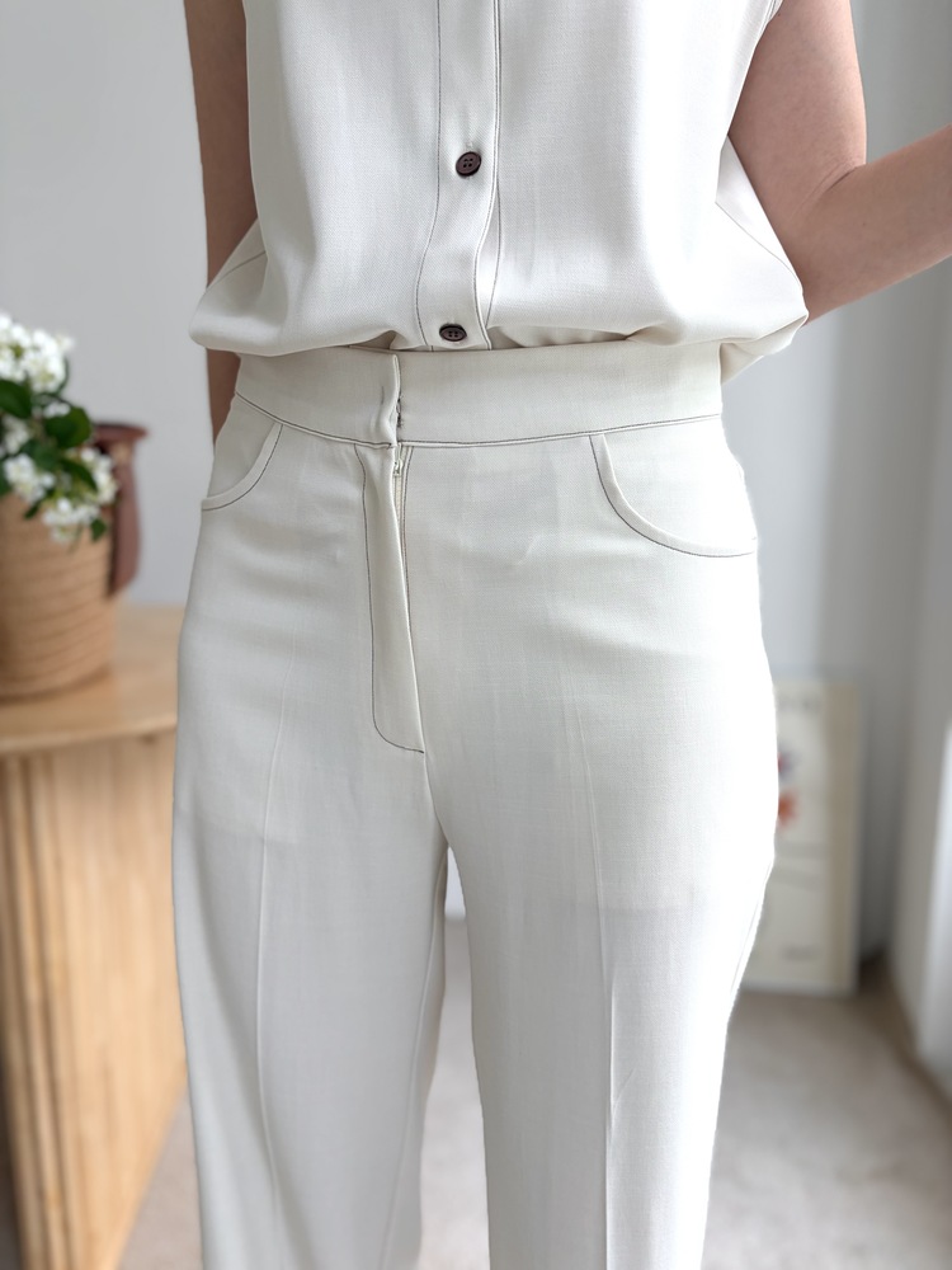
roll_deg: -0.5
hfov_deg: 53.1
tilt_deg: -10.8
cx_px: 476
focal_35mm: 26
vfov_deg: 67.3
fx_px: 953
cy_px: 635
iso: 50
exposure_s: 1/122
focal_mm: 5.96
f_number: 1.6
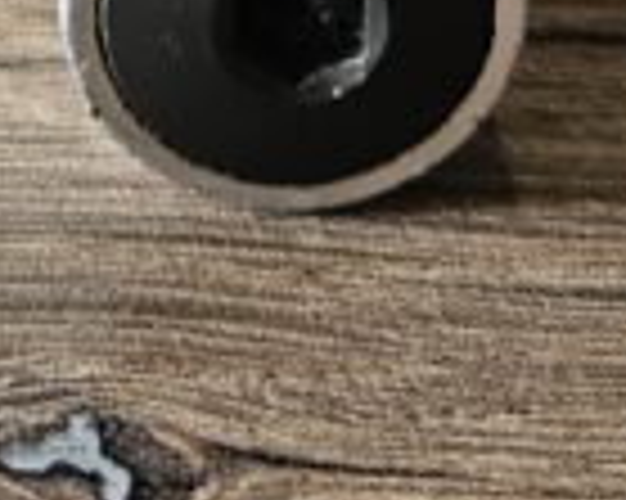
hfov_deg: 11.6
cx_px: -27
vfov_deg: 8.6
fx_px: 3055
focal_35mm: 165
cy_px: -649
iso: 200
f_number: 1.8
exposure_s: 1/100
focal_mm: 5.4
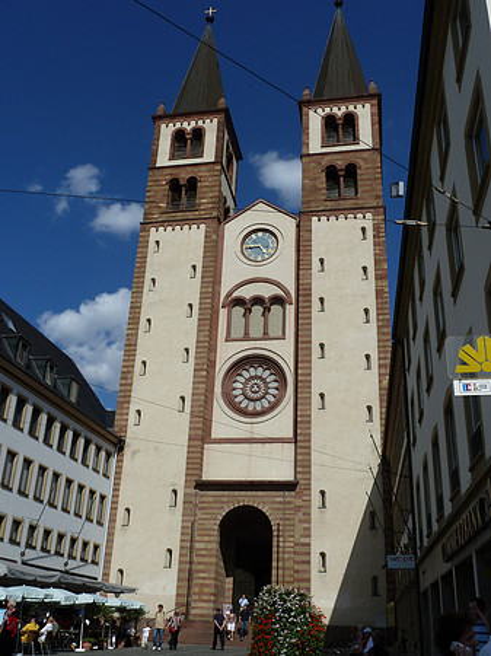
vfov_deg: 52.7
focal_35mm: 35
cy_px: 328
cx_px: 246
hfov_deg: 40.7
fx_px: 663
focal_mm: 5.7
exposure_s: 1/800
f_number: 5.6
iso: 80
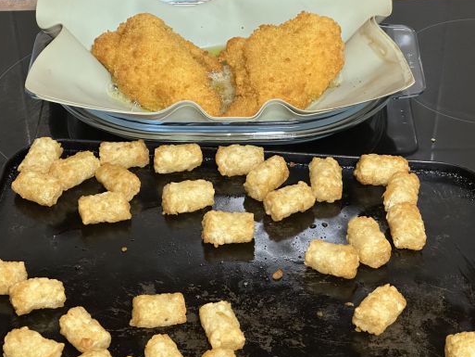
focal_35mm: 90
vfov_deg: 16.4
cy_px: 199
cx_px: 212
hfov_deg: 21.8
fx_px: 1235
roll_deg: +1.1
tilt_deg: -39.8
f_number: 2.8
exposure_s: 1/34
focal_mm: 9
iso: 1000
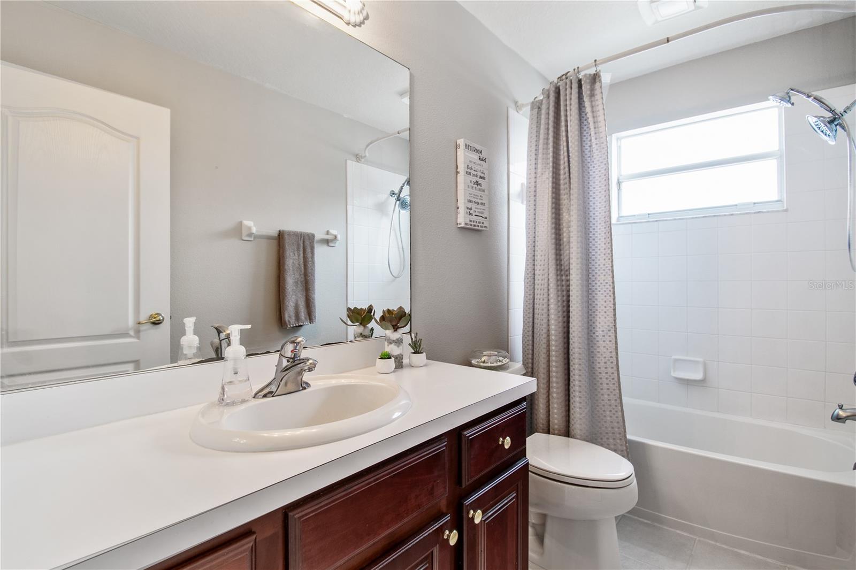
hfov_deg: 100.4
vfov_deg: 77.3
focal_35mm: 15
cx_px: 428
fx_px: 357
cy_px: 285
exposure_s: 1/6
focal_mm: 10
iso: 100
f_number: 7.1
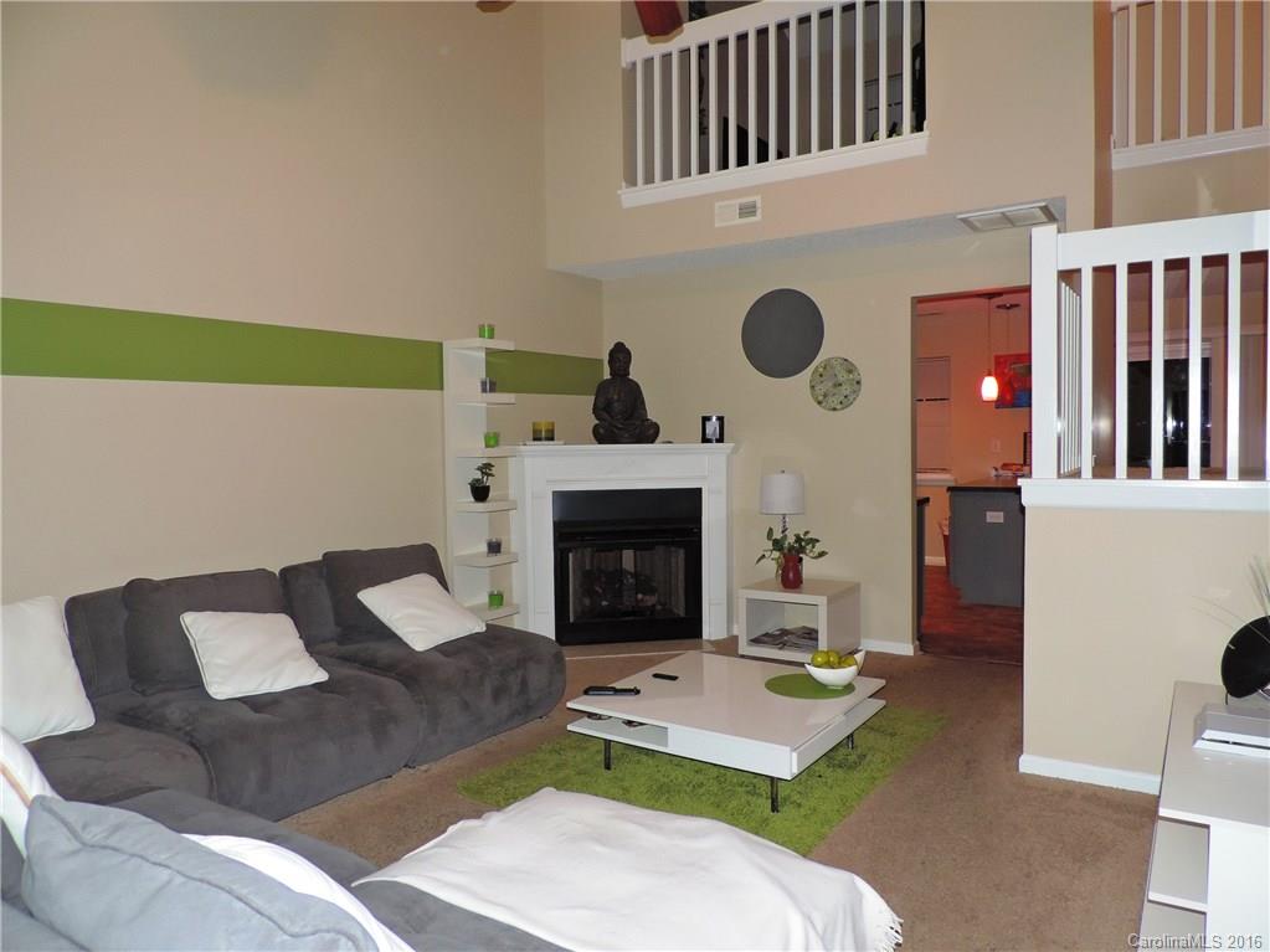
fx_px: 880
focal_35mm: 24
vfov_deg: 56.8
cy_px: 476
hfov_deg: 71.6
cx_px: 635
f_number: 3
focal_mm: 4.3
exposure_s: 1/30
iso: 200
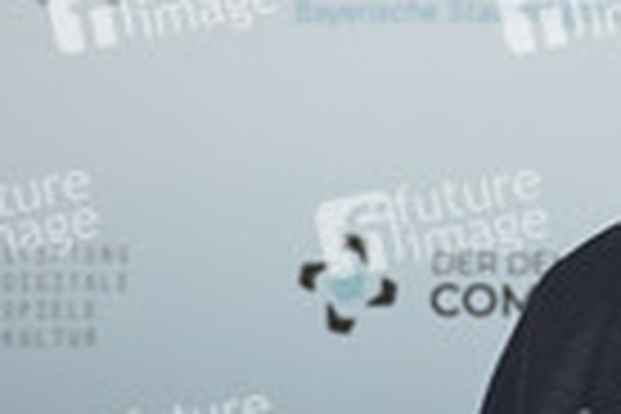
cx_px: 943
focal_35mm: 147
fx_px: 2536
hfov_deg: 13.2
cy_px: 338
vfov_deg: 9.3
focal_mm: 45
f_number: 4
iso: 1000
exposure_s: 1/160
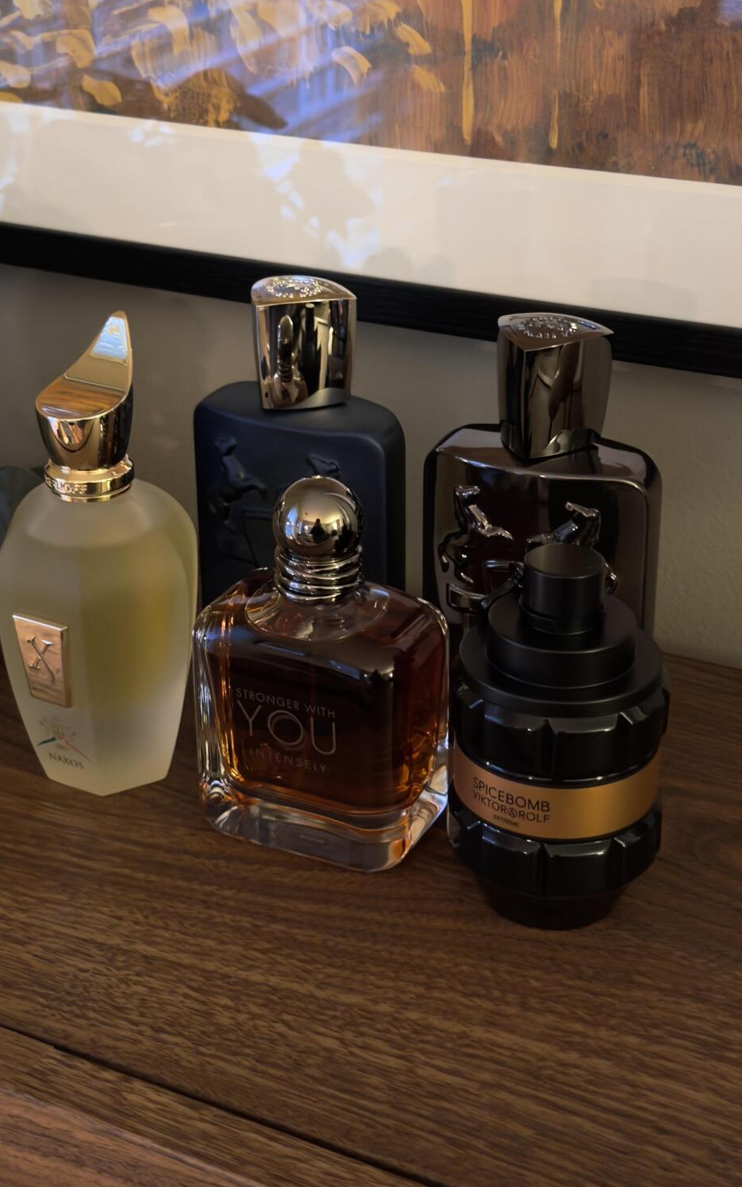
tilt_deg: -25.9
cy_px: 569
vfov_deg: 36.9
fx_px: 1780
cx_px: 350
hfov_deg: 23.5
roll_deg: +1.2
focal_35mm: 55
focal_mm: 6.76
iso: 800
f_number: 1.78
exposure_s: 1/18
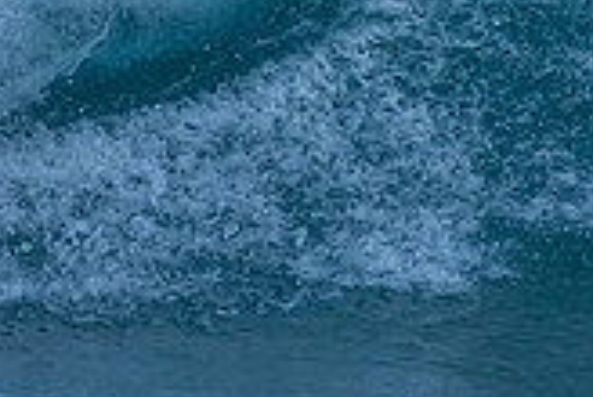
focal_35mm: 2650
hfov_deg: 0.8
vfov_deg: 0.5
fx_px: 43730
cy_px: -164
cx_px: 644
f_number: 5.6
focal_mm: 500
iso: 450
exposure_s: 1/800
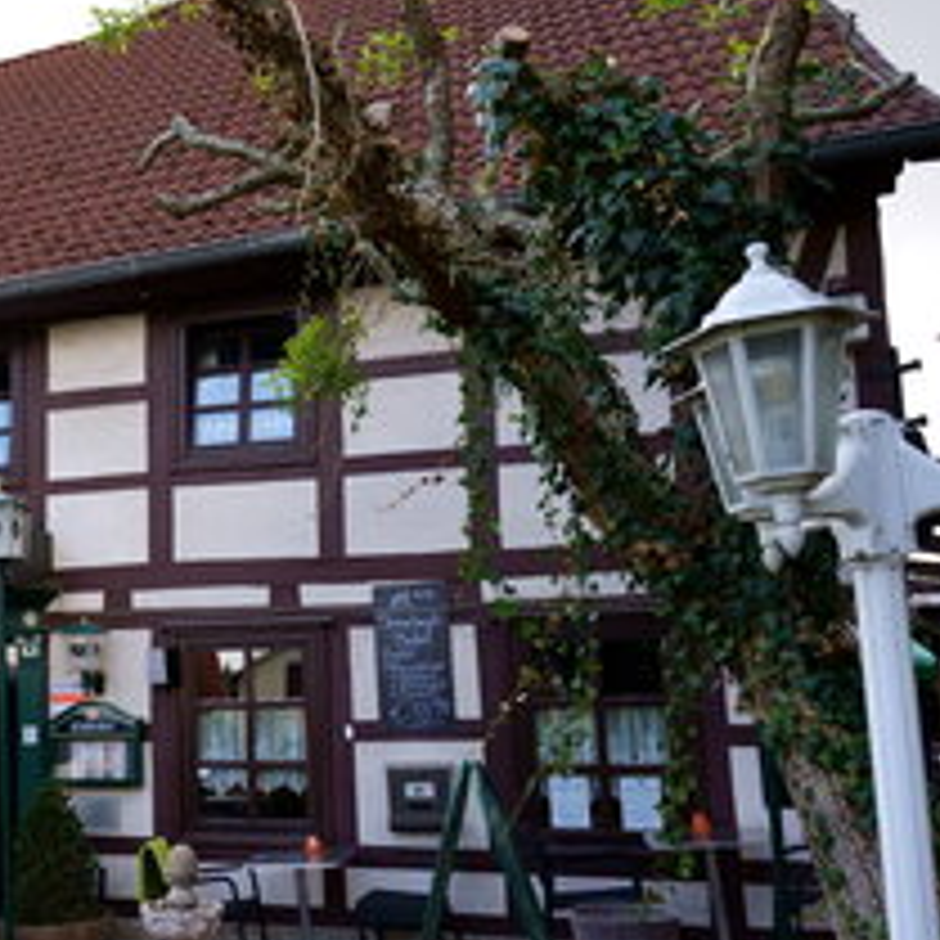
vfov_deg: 42.6
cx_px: 63
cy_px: 569
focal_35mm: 39
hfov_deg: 39.2
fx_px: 1198
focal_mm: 24
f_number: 7.1
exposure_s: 1/60
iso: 100
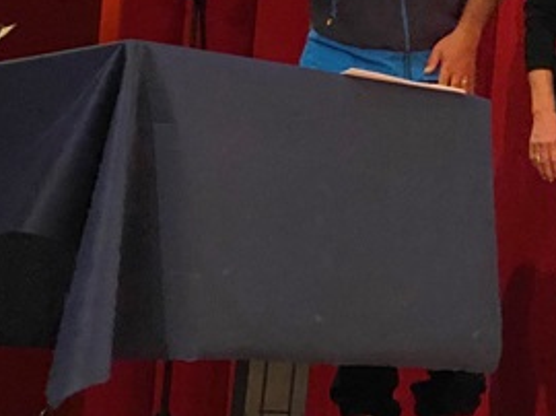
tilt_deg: +10.8
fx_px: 2375
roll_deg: -2.7
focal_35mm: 148
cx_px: 667
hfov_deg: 13.0
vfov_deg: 9.9
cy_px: -29
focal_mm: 6
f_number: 2
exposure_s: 1/33
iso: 640
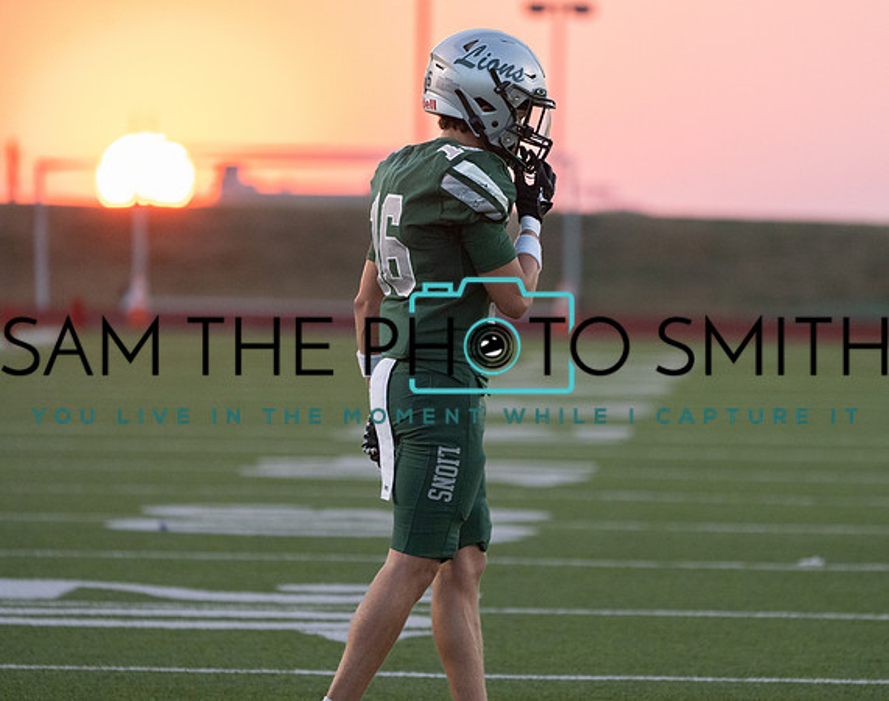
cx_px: 526
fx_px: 8852
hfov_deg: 5.7
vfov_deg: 4.5
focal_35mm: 338
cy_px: 350
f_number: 5.6
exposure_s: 1/1250
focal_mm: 303
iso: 6400
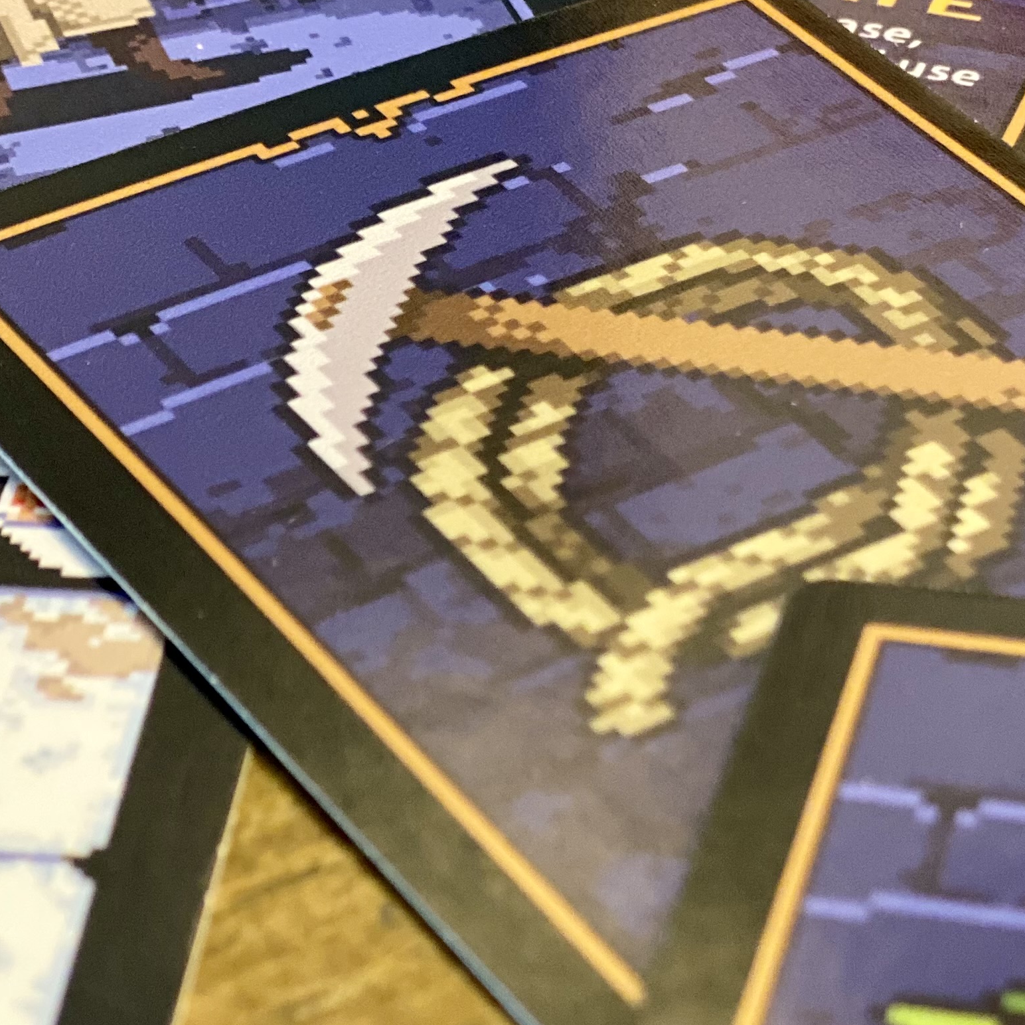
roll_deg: -0.4
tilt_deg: -40.6
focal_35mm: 120
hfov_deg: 14.5
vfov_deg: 14.4
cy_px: 911
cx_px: 756
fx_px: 4020
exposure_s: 1/33
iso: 250
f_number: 2
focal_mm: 6
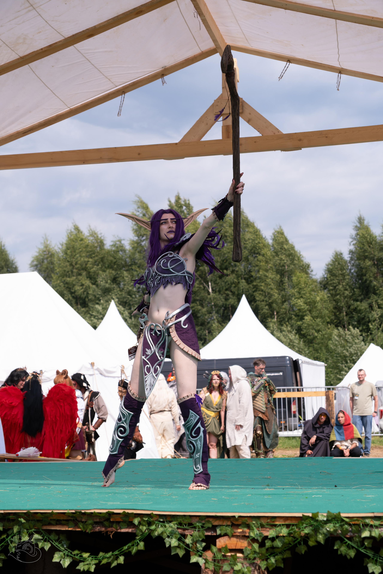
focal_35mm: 66
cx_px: 192
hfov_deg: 20.6
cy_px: 287
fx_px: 1053
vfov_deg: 30.5
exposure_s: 1/1250
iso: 160
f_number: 4
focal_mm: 44.1
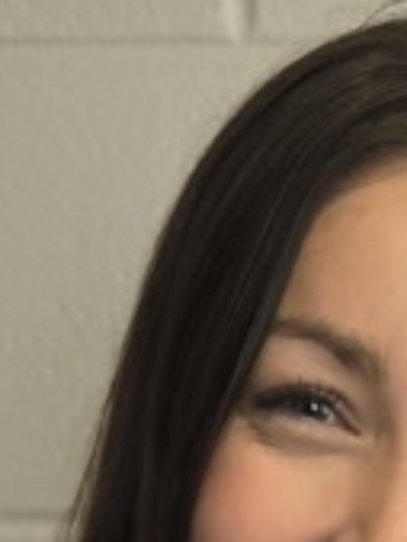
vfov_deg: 12.0
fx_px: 2176
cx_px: 330
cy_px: 1215
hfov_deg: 10.6
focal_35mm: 139
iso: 80
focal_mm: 5.4
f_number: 1.8
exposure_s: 1/120
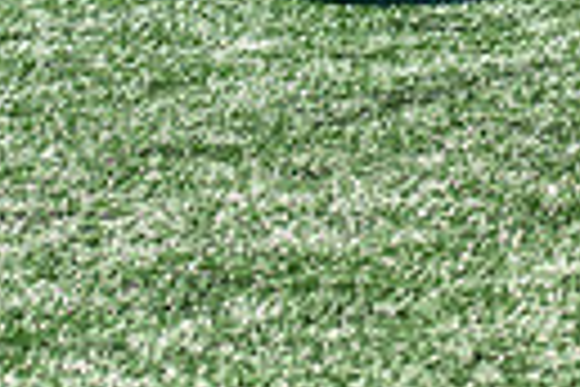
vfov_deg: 2.6
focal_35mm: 523
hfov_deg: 3.9
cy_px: -317
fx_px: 8425
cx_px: 484
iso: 160
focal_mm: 70
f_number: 2.8
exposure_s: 1/1600
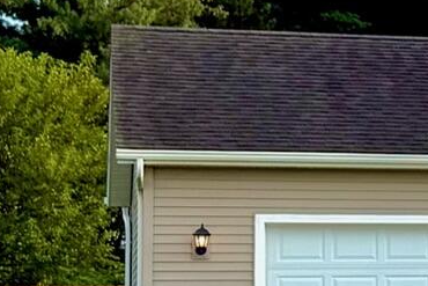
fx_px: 1641
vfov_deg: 9.7
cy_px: -109
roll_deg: +1.1
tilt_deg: +4.5
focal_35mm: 138
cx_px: 1024
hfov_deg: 12.0
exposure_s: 1/1464
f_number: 1.78
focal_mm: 6.76
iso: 80
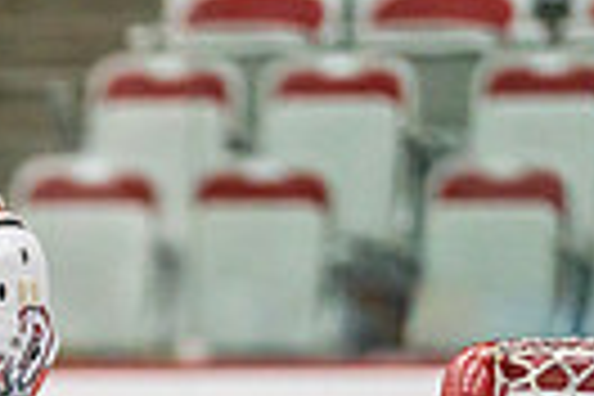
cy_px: 772
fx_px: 10262
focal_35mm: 622
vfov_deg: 2.2
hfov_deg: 3.3
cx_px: -351
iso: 3200
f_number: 2.8
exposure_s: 1/1250
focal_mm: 136
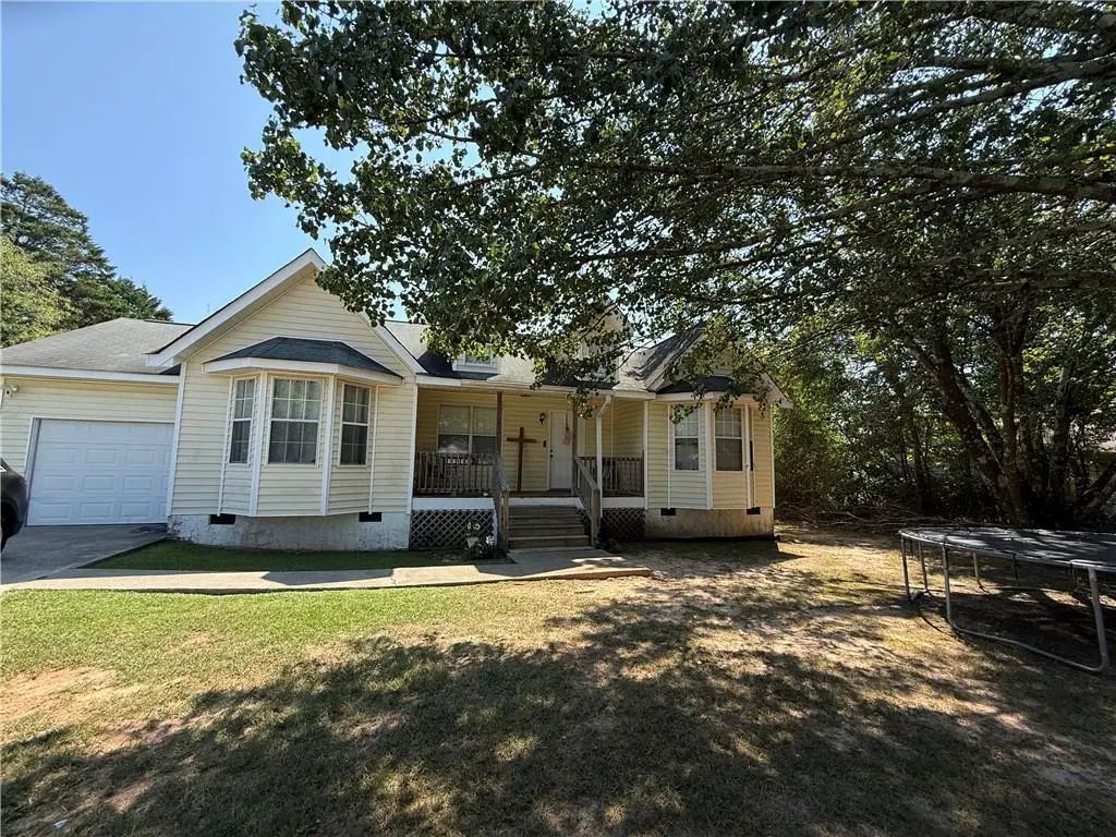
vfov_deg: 85.7
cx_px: 558
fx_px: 451
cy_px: 418
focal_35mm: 14
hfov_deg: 102.1
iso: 64
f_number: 2.2
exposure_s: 1/564
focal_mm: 2.22
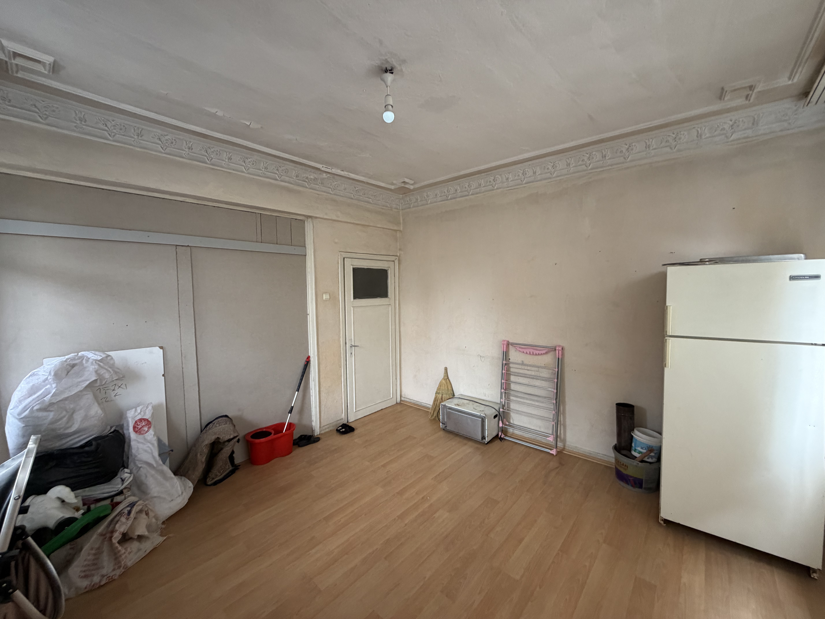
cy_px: 310
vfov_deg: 85.7
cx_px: 412
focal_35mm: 14
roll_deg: +0.8
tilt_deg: -3.2
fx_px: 334
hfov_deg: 102.1
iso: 250
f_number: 2.2
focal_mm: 2.22
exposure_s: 1/121
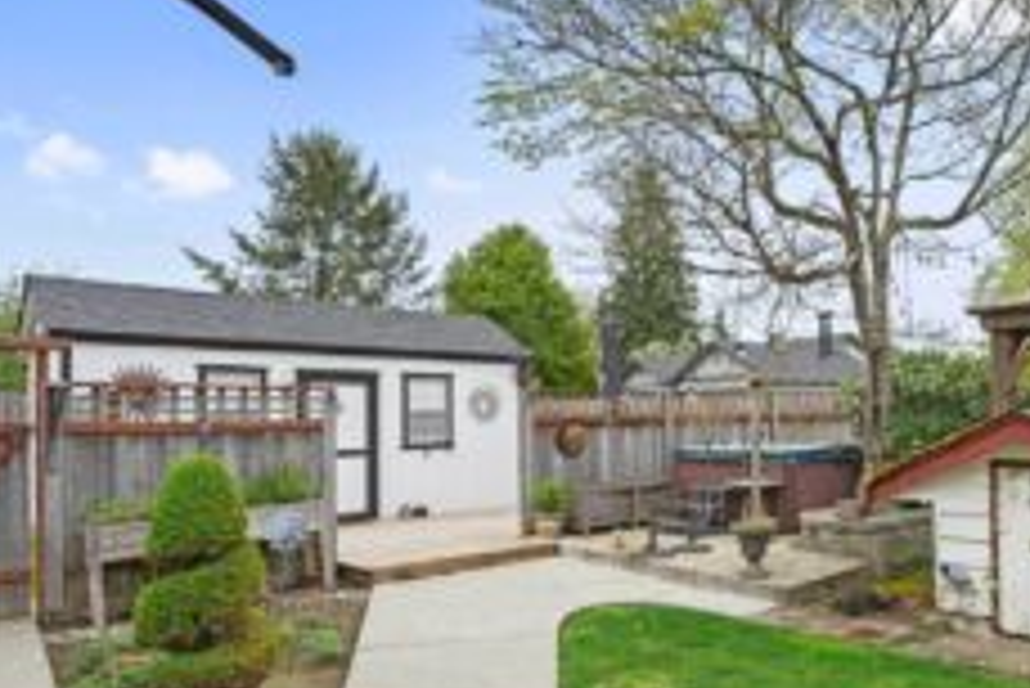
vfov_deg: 44.9
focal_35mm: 29
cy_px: 416
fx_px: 827
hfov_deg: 62.7
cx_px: 661
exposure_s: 1/50
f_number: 8
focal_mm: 16.5
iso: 200
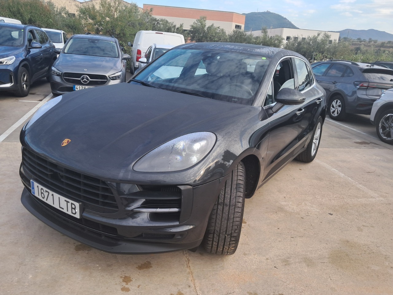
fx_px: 307
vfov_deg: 51.4
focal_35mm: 27
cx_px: 196
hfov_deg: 65.3
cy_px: 148
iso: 50
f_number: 1.8
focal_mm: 4
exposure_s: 1/126
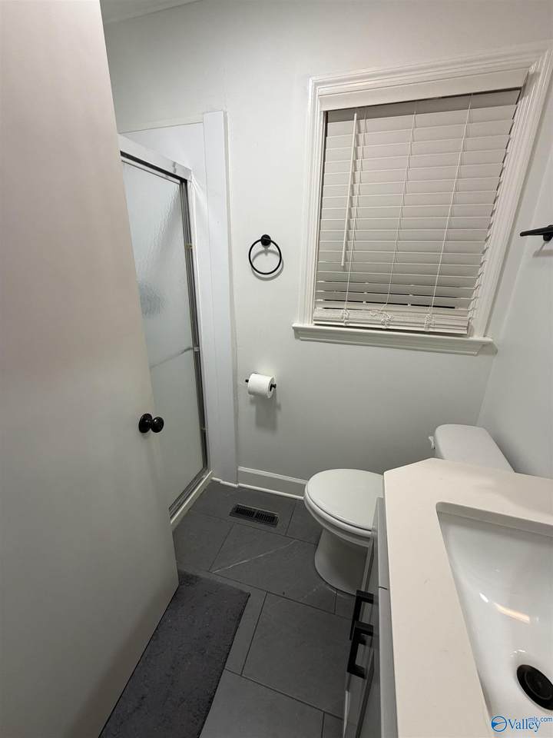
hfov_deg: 85.7
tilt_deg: -19.8
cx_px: 276
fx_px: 298
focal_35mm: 14
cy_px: 369
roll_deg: -0.8
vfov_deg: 102.1
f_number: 2.2
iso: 200
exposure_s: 1/120
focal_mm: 2.22
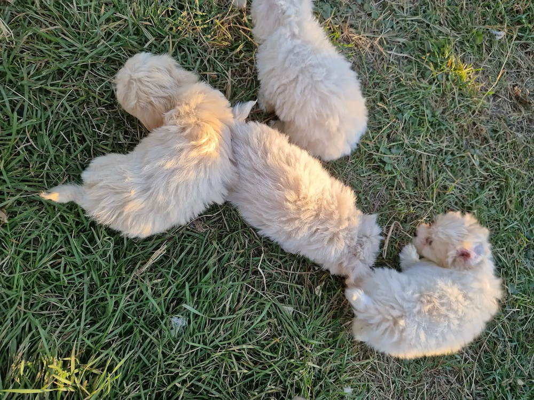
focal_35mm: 23
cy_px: 200
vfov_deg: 58.9
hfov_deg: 73.9
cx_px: 267
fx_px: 355
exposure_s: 1/180
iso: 50
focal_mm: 5.4
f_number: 1.8
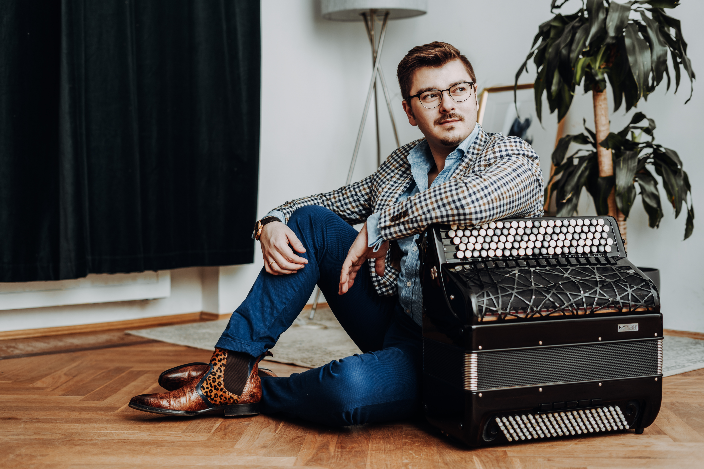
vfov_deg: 27.0
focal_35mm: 50
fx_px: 978
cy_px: 234
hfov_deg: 39.6
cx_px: 352
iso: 100
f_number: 2.8
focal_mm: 50
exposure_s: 1/125
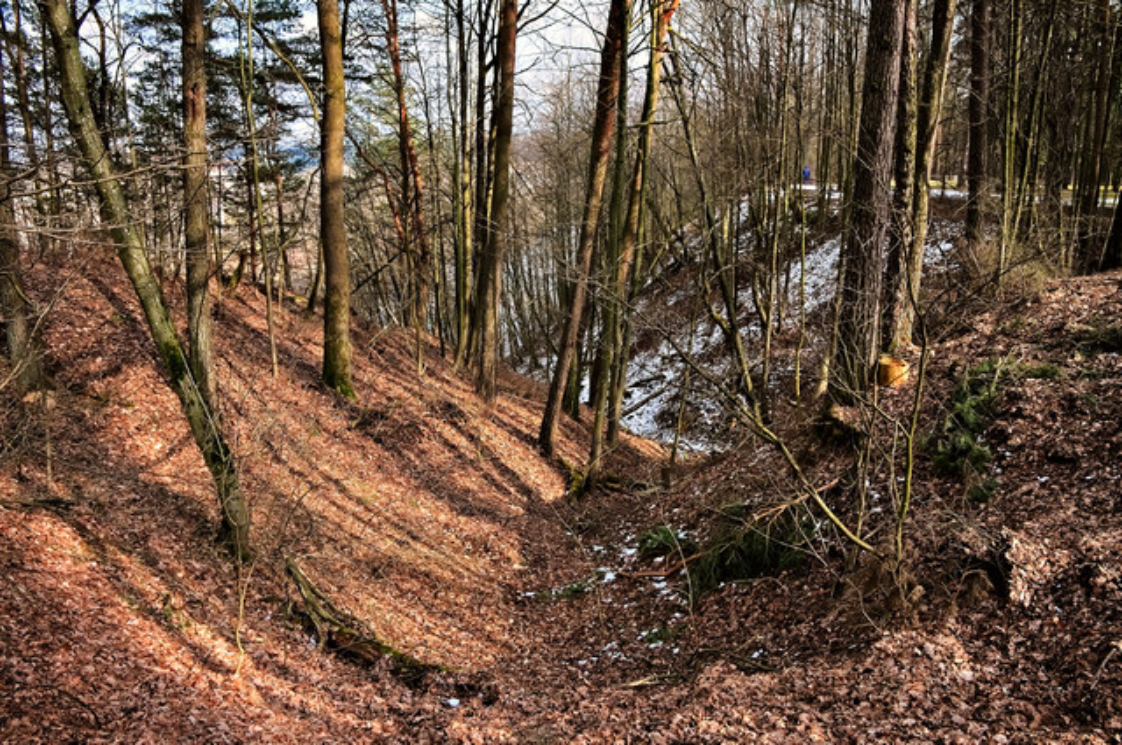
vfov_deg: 53.0
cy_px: 372
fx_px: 747
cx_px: 561
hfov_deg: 73.8
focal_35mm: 24
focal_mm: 16
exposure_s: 1/140
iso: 200
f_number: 5.6
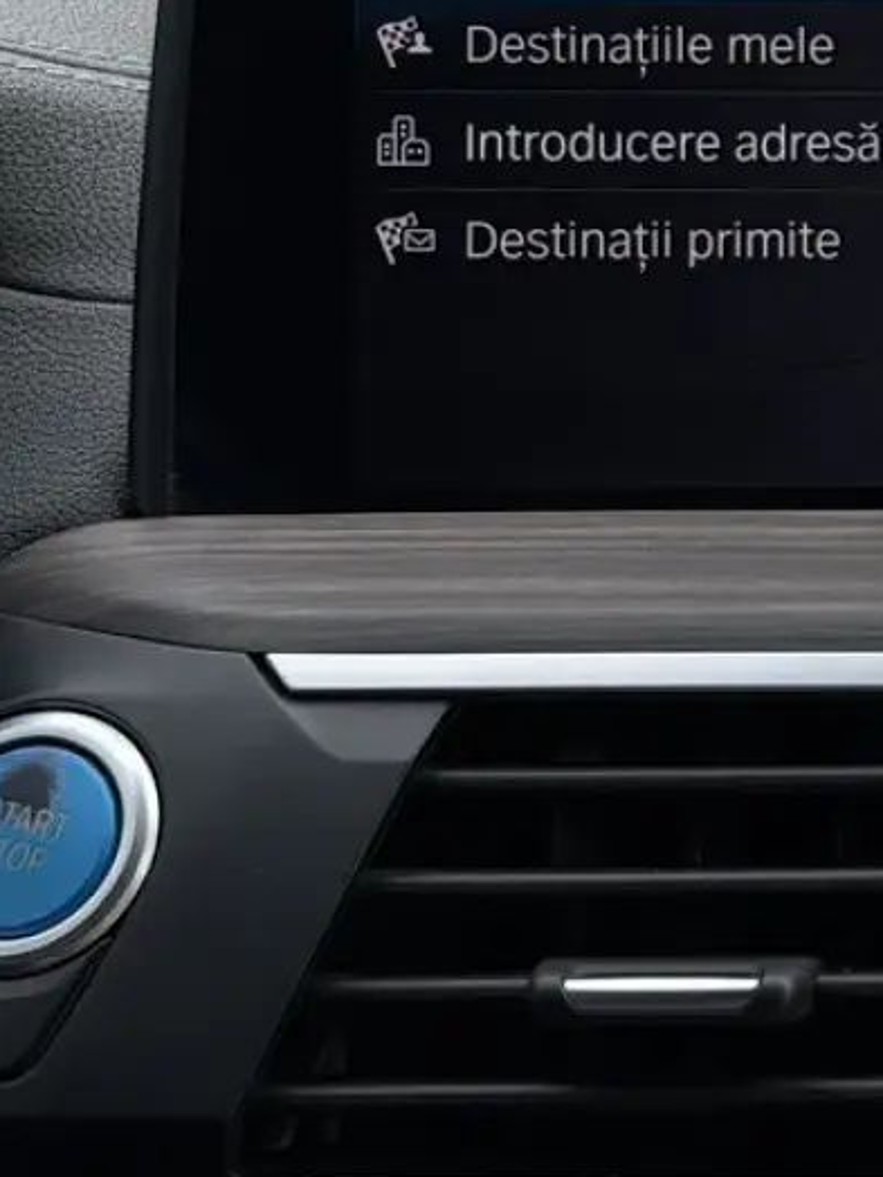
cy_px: 310
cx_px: 1431
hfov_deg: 10.7
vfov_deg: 14.9
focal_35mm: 132
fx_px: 4489
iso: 64
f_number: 1.78
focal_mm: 6.76
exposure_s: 1/411
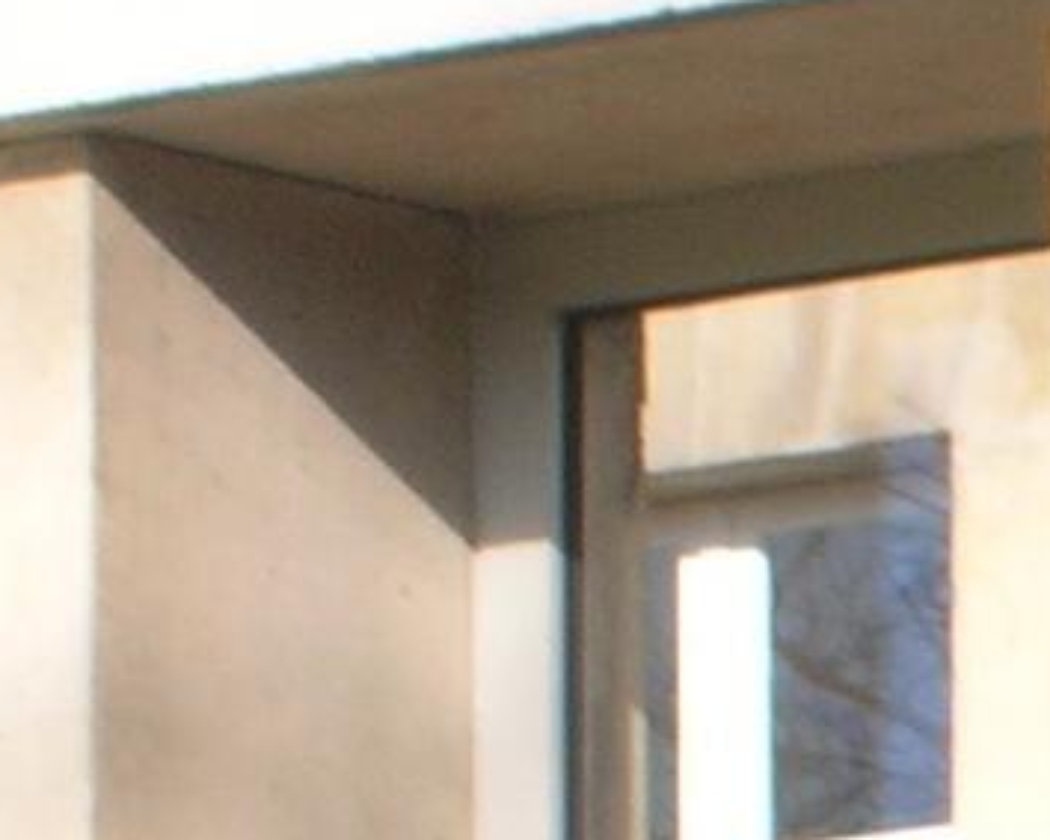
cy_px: 1932
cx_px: 2770
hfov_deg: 3.5
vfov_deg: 2.8
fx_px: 16745
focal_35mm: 539
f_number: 8.2
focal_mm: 17.1
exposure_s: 1/52.4
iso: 50
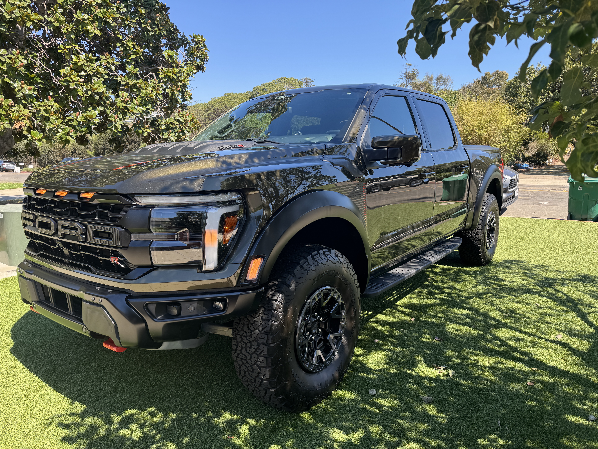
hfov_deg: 71.6
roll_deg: +0.0
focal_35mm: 24
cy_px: 224
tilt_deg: -9.4
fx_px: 415
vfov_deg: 56.8
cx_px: 299
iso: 80
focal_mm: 6.76
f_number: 1.78
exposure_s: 1/900
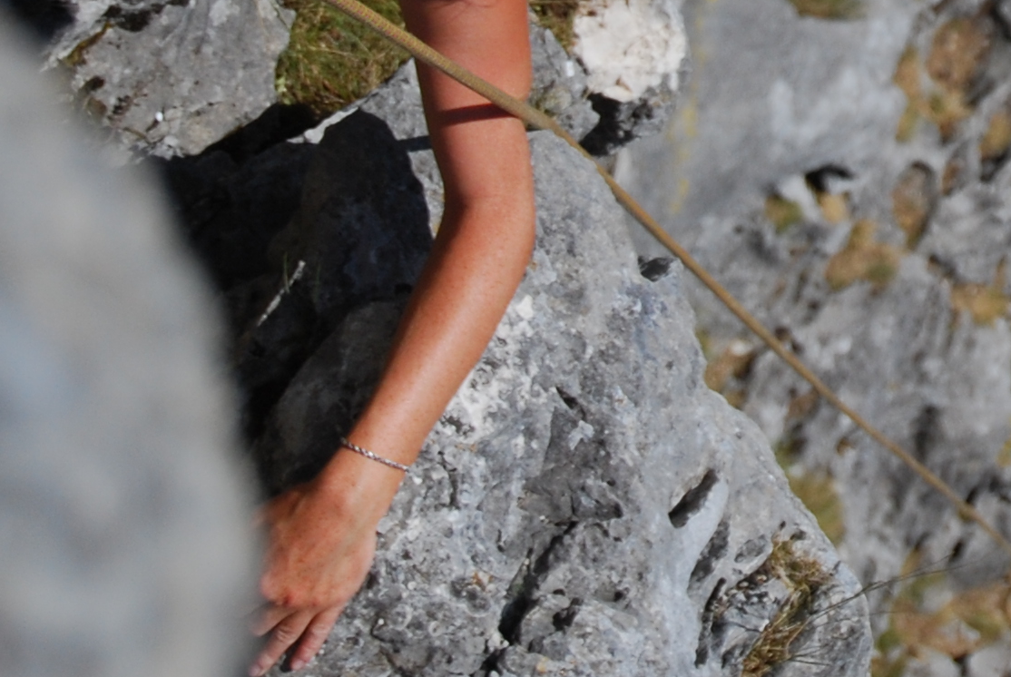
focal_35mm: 271
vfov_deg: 5.1
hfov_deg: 7.5
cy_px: -239
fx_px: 7621
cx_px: 1231
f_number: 6.3
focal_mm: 52
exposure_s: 1/1600
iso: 200
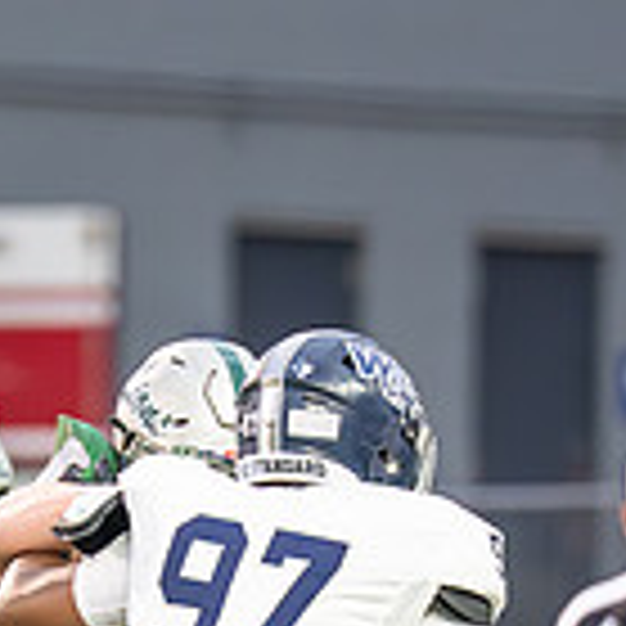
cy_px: 883
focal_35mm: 1193
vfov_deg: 1.5
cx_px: 136
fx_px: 24409
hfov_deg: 1.5
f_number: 2.8
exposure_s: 1/1250
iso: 2000
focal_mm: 200
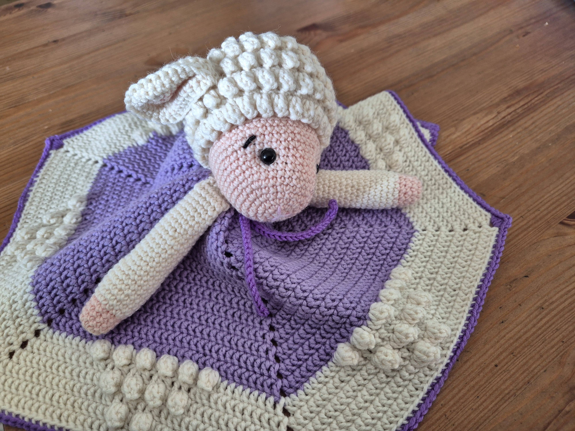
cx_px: 288
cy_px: 216
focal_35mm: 23
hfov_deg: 73.9
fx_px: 382
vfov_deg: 58.9
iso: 200
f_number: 1.8
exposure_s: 1/100
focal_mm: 5.4
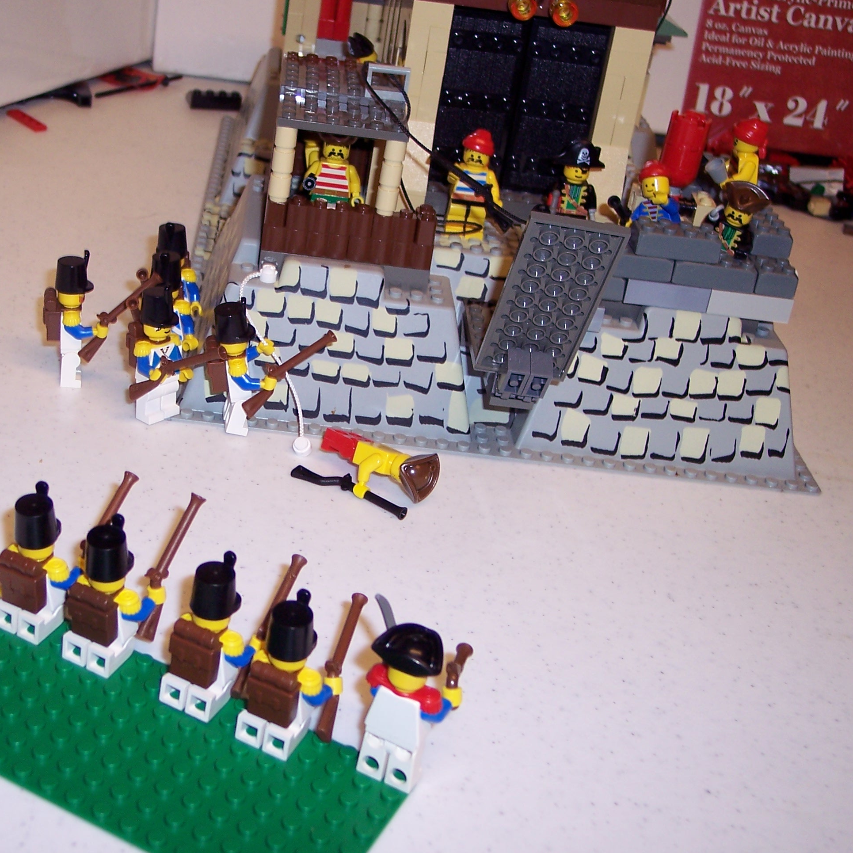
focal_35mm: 51
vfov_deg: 33.4
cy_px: 392
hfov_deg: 33.0
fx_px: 1422
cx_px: 262
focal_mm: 8
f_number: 2.8
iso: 100
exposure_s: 1/60
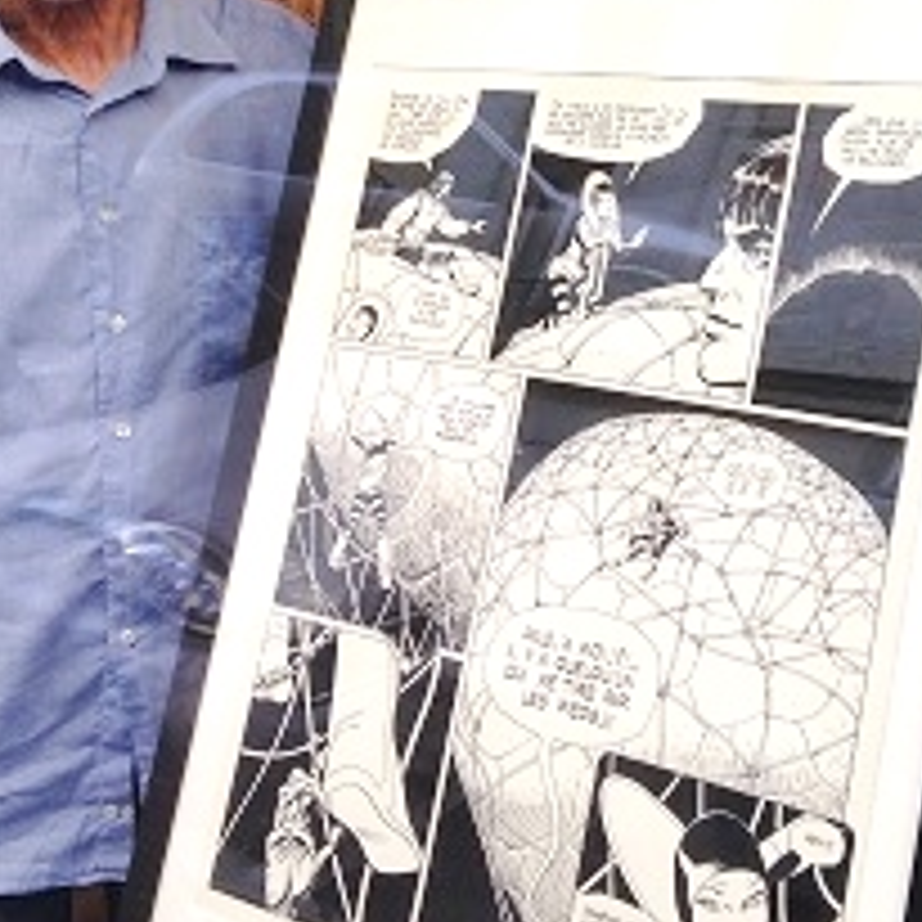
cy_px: 259
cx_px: 490
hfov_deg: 26.9
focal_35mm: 64
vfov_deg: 26.6
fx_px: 1929
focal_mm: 4.12
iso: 64
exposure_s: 1/120
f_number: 2.4
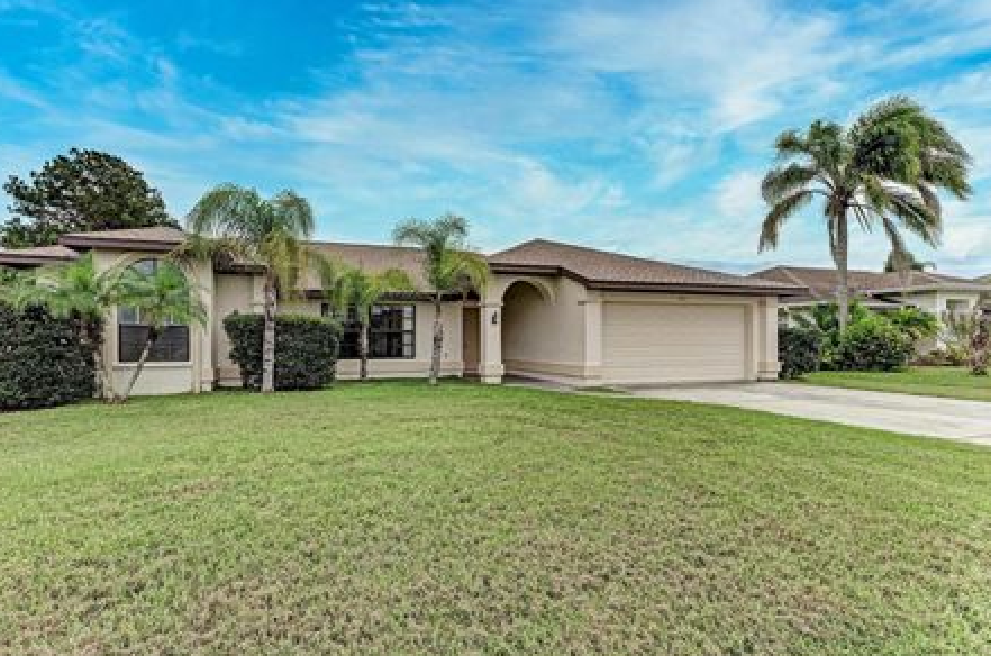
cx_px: 438
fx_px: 467
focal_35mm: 17
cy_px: 336
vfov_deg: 70.2
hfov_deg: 93.0
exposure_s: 1/400
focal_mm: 15
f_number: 7.1
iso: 100
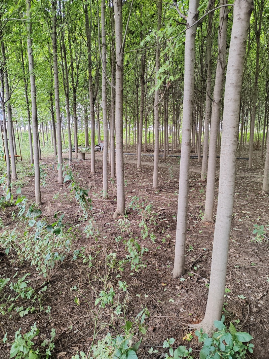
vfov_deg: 65.3
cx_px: 134
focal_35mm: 27
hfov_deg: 51.3
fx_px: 280
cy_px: 180
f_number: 1.8
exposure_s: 1/100
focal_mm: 6.14
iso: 3200
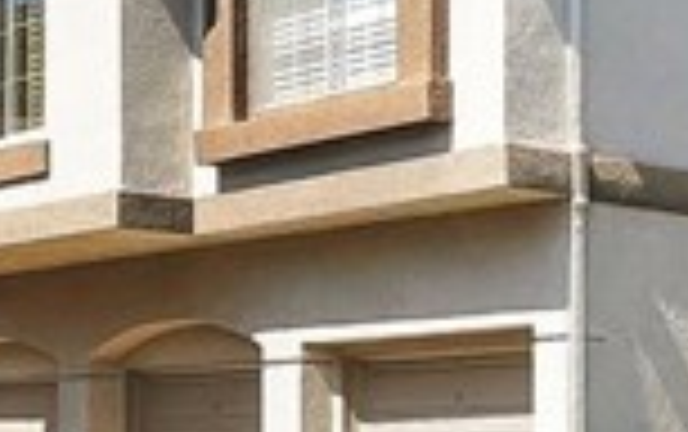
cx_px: 594
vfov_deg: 25.2
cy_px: 117
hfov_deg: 37.4
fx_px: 957
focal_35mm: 51
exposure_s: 1/500
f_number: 5
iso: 100
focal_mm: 12
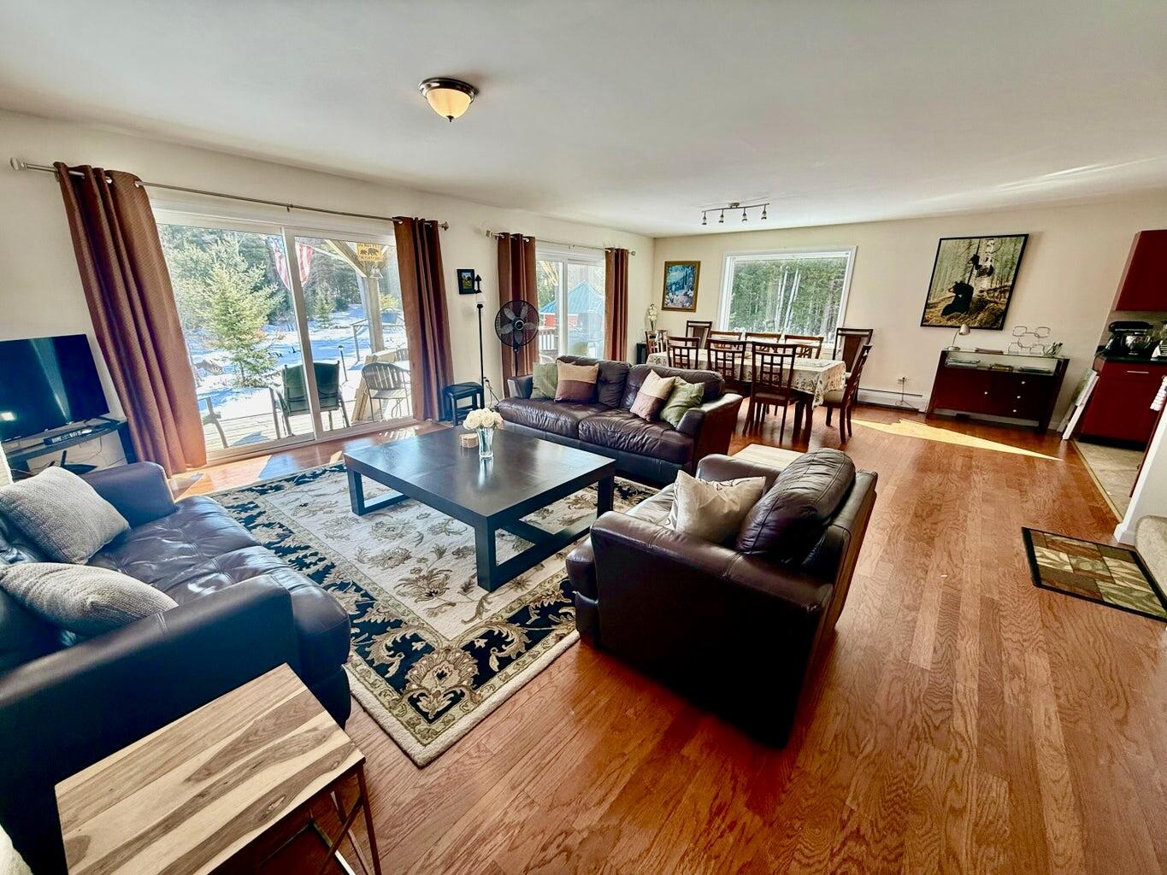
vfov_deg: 85.7
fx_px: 472
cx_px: 584
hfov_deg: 102.1
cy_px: 438
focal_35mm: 14
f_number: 2.2
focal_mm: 2.22
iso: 80
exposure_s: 1/120
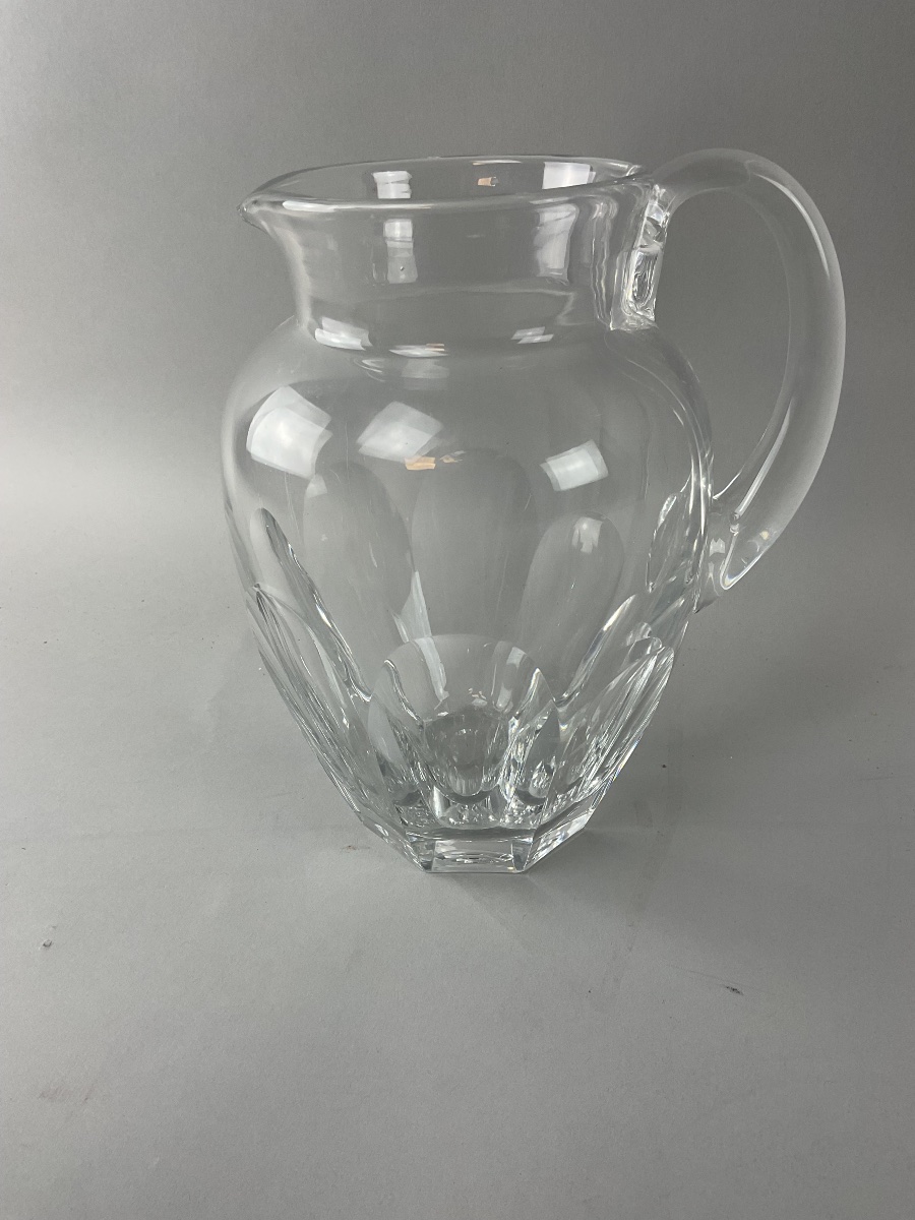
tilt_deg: -28.9
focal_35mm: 29
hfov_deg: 48.2
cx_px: 458
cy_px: 610
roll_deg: +1.9
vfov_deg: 61.7
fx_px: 1022
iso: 32
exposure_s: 1/100
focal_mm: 3
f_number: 1.8
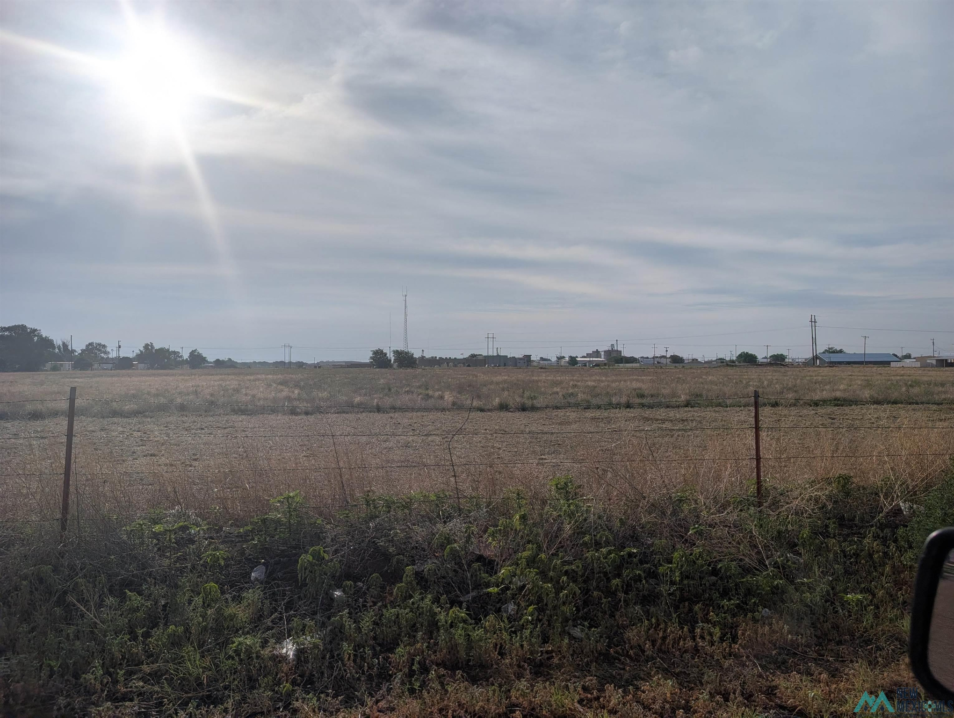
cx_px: 477
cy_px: 359
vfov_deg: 56.9
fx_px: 662
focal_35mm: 24
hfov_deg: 71.5
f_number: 1.68
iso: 20
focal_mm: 6.9
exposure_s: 1/8333
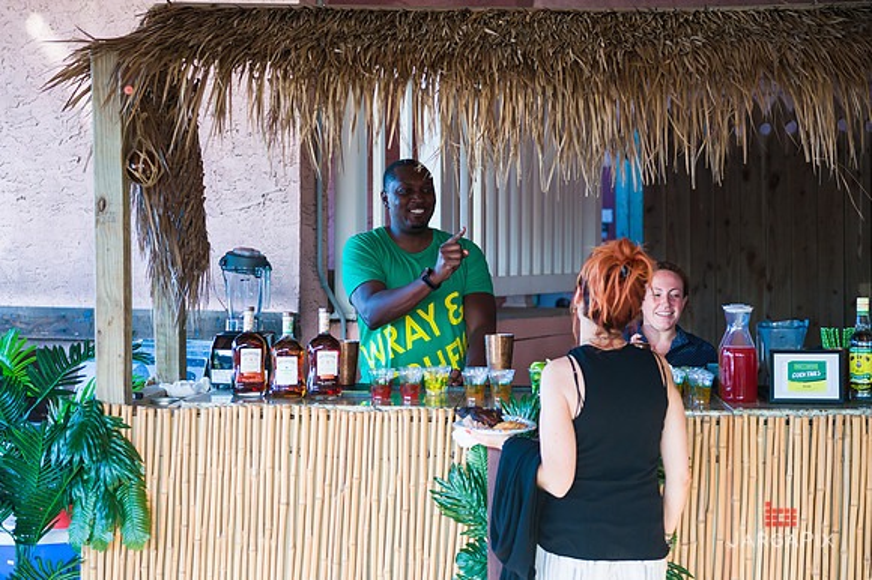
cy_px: 290
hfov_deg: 32.4
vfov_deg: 21.9
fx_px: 1501
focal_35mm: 62
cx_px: 436
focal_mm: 62
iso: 800
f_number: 3.2
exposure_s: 1/400
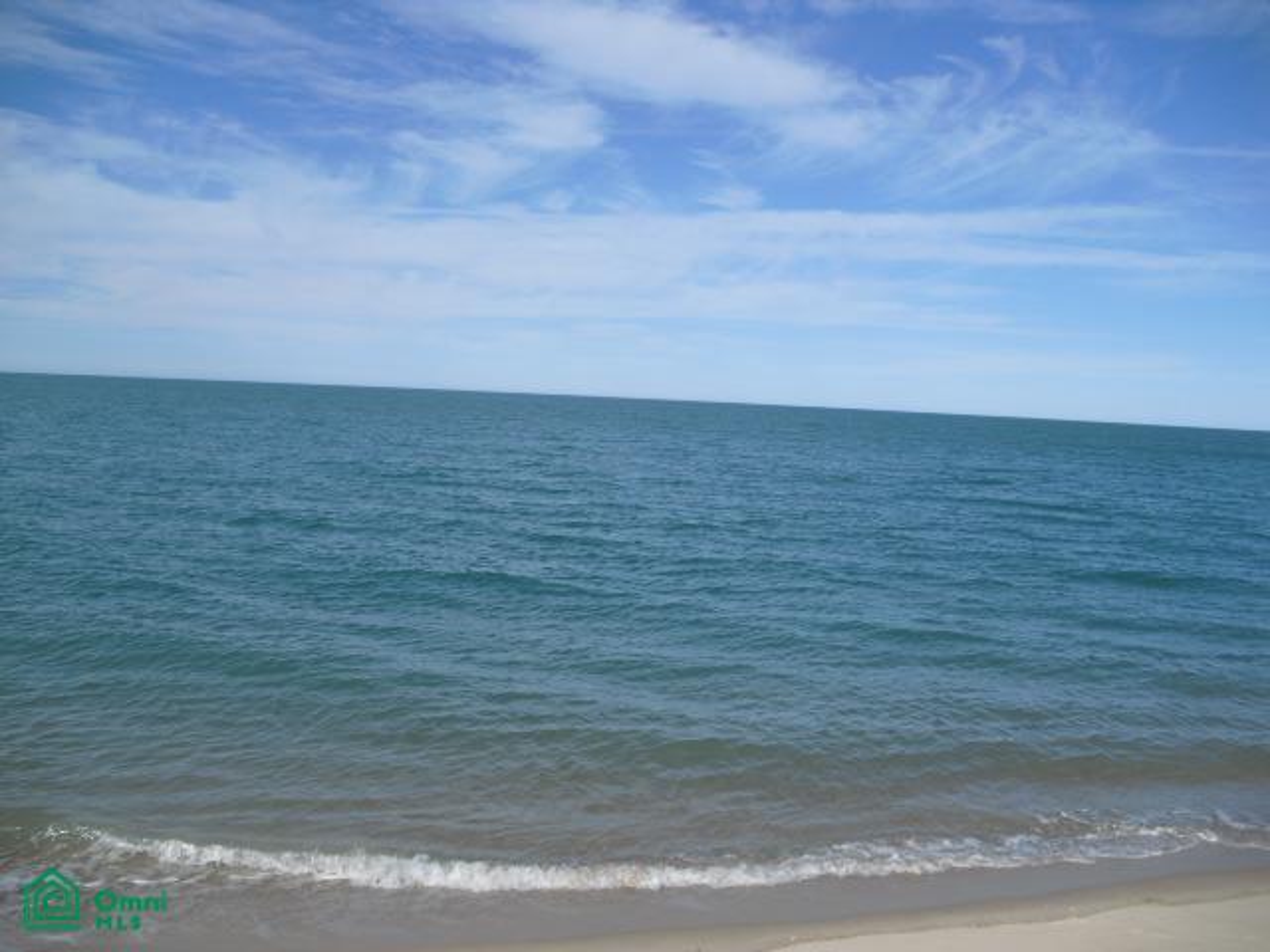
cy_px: 476
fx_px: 1321
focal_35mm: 36
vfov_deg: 39.7
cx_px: 635
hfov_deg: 51.4
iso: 64
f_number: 7.8
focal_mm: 6.3
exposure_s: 1/200
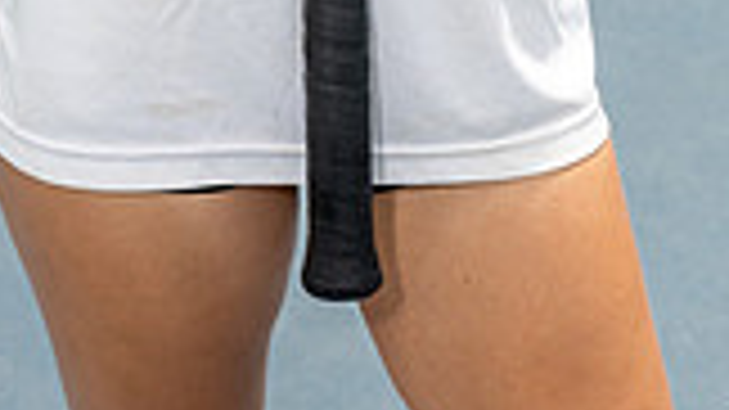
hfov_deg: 10.6
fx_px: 3942
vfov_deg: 5.7
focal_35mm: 204
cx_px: 225
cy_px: -541
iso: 100
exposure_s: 1/250
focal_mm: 70
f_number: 8
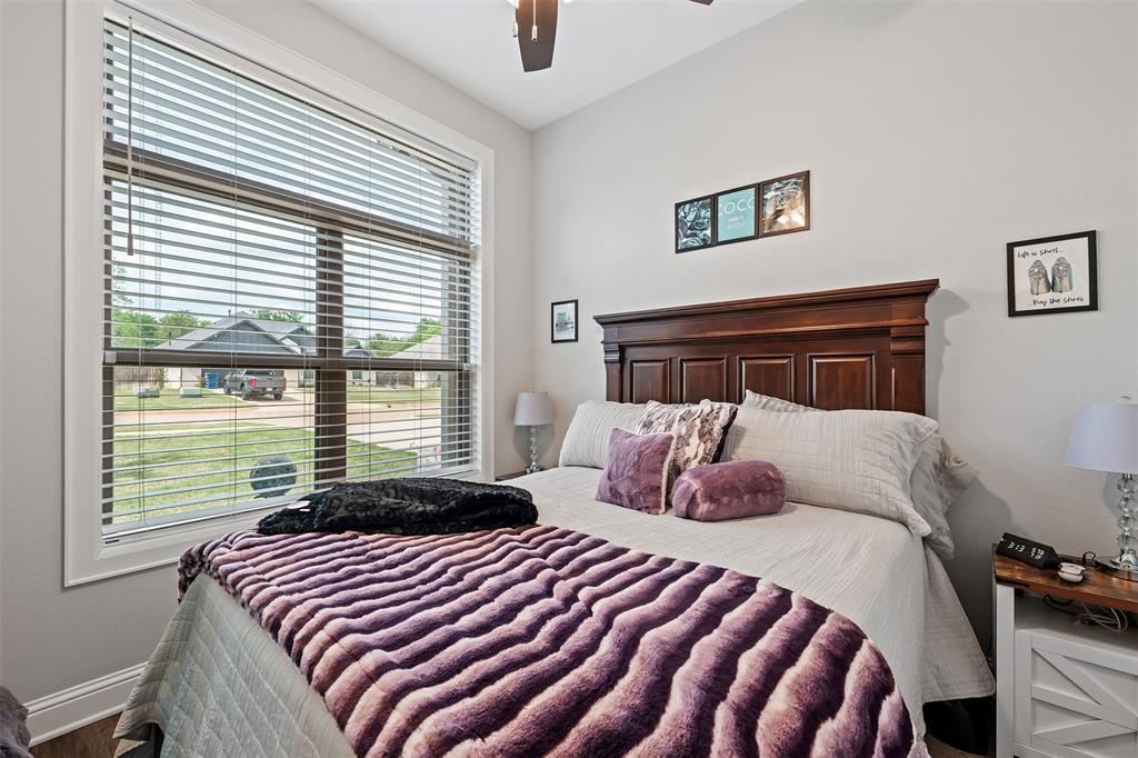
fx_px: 474
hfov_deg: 100.4
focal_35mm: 15
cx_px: 569
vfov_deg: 77.3
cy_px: 379
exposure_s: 1/8
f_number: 8
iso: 800
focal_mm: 15
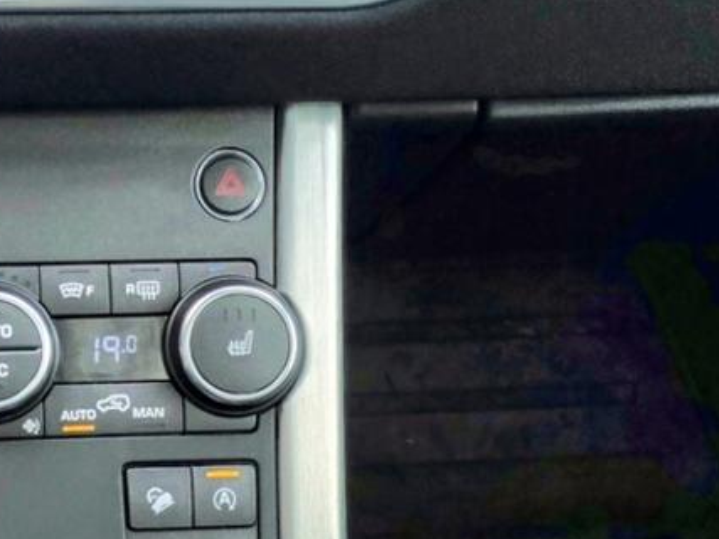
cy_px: 344
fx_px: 1433
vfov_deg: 21.2
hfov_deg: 26.9
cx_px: 29
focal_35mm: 69
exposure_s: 1/359
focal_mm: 6.25
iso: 40
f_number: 1.7
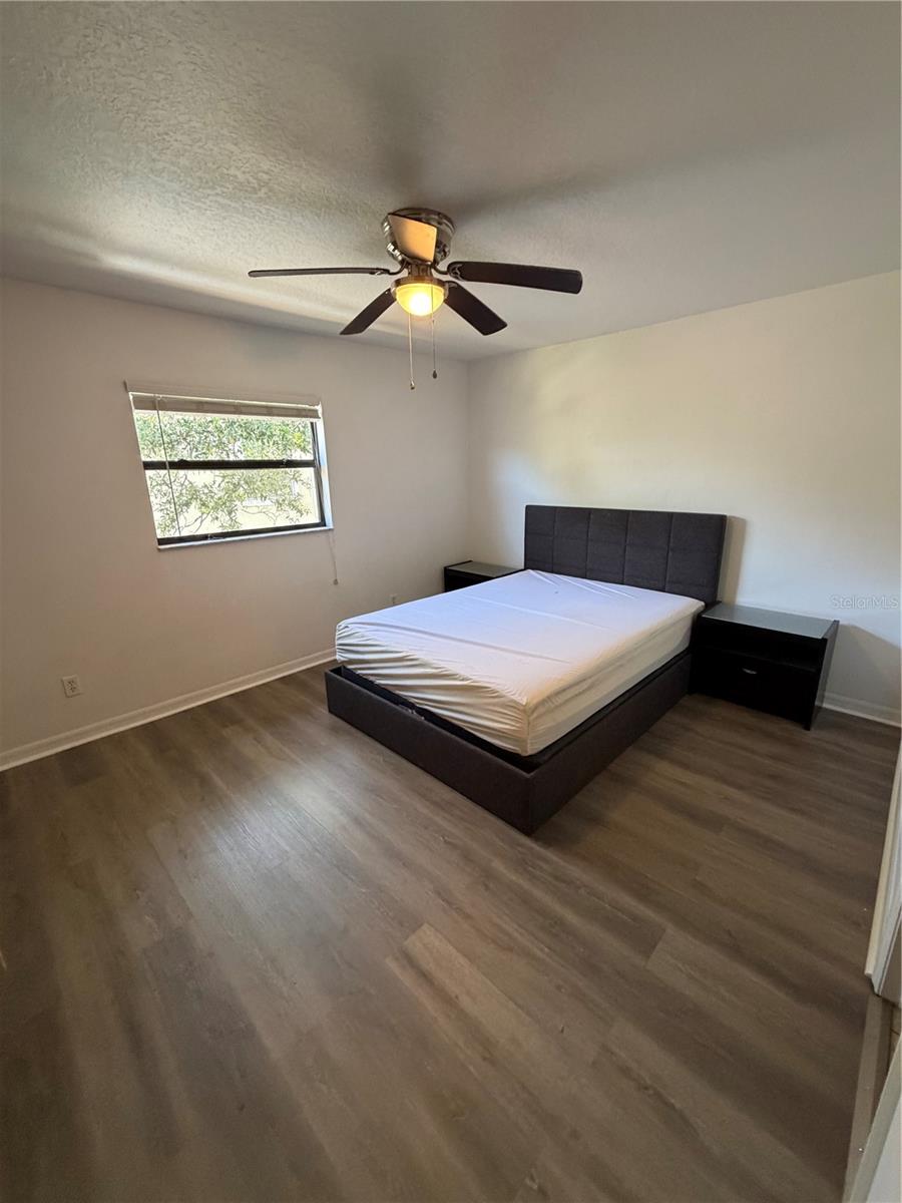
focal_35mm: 14
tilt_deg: -16.0
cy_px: 602
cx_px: 451
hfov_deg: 85.7
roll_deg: +1.7
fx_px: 486
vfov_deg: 102.1
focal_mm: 2.22
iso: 400
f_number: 2.2
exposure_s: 1/60
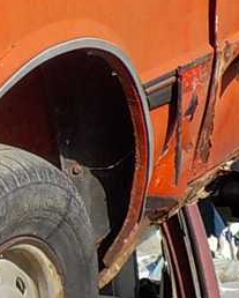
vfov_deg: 14.0
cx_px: -164
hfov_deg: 10.8
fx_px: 1200
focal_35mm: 136
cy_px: 24
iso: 125
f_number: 3.3
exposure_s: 1/1250
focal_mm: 4.1
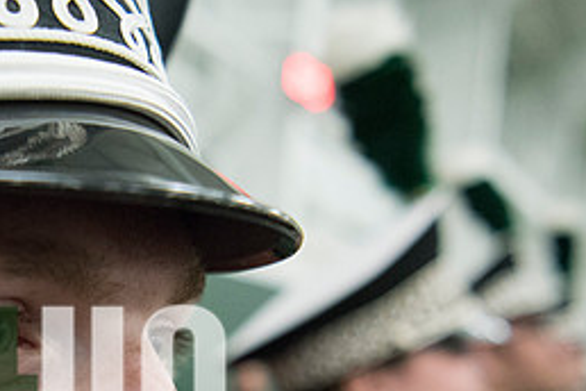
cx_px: 55
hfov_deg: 34.7
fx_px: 879
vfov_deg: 23.7
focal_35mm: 54
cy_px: 413
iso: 3200
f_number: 3.2
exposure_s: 1/250
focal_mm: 24
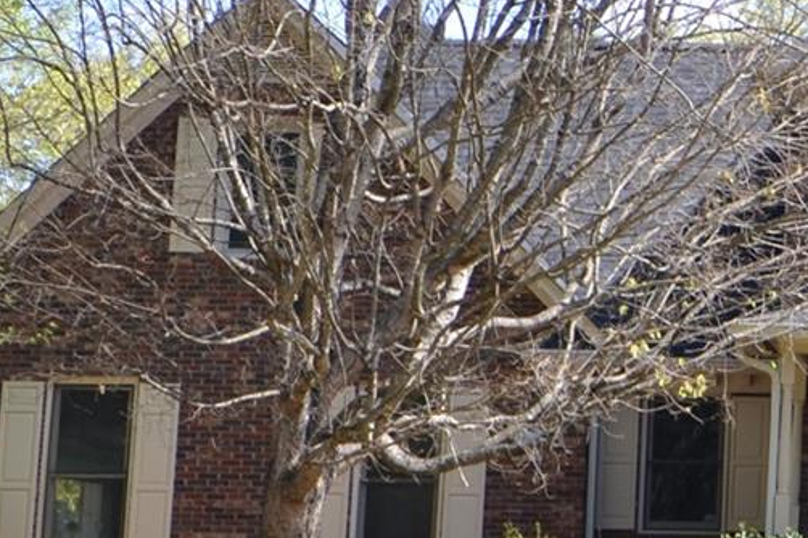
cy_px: 78
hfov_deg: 13.3
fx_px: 3297
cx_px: 1169
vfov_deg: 9.3
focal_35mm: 147
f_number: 5.6
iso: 140
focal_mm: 24
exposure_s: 1/125
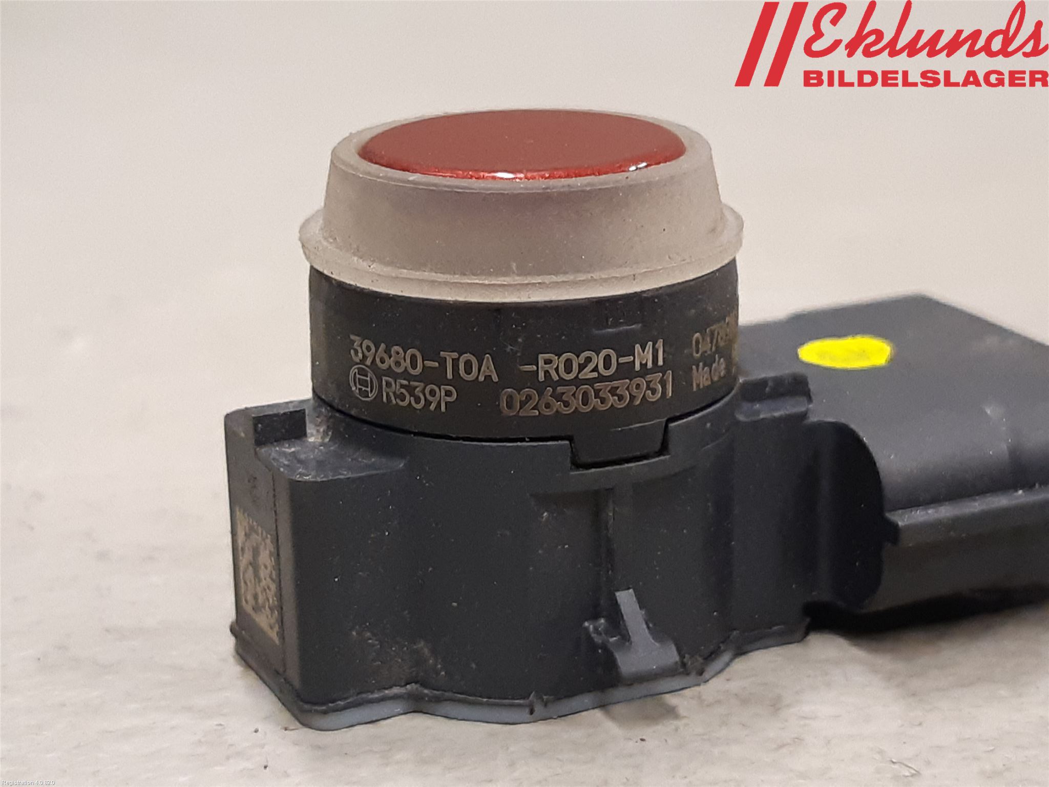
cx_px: 524
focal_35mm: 26
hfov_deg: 67.3
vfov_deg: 53.1
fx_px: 788
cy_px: 394
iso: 250
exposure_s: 1/50
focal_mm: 3.93
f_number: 1.7
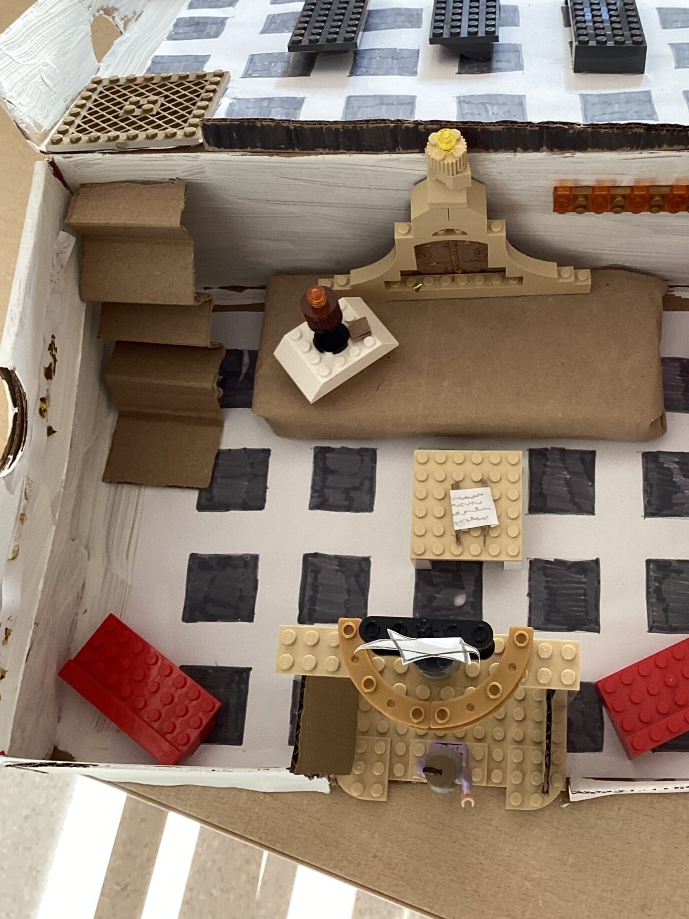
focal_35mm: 43
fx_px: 1141
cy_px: 312
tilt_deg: -65.4
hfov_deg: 33.3
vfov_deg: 43.3
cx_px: 452
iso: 64
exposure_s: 1/50
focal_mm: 3.3
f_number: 2.4
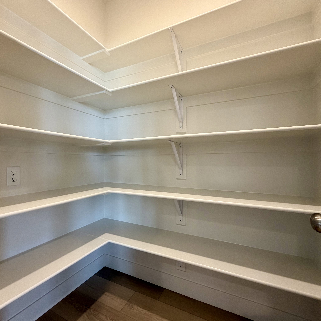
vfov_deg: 84.0
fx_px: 178
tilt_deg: -0.2
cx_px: 148
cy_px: 162
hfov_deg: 83.8
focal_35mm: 17
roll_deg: -0.2
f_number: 2.2
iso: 200
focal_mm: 2.22
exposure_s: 1/60
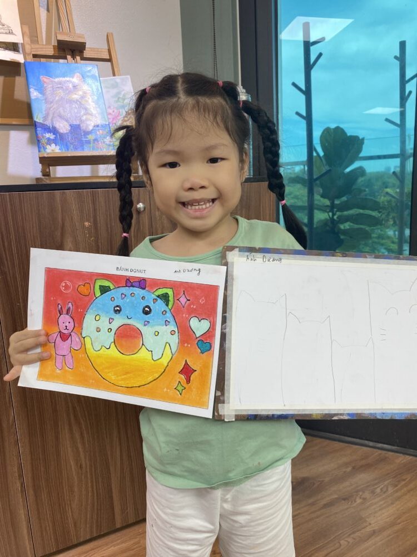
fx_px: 418
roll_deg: +2.7
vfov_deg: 67.3
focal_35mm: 26
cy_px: 278
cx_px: 208
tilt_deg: -10.2
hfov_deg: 53.1
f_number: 1.8
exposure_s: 1/100
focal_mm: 4.25
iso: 80
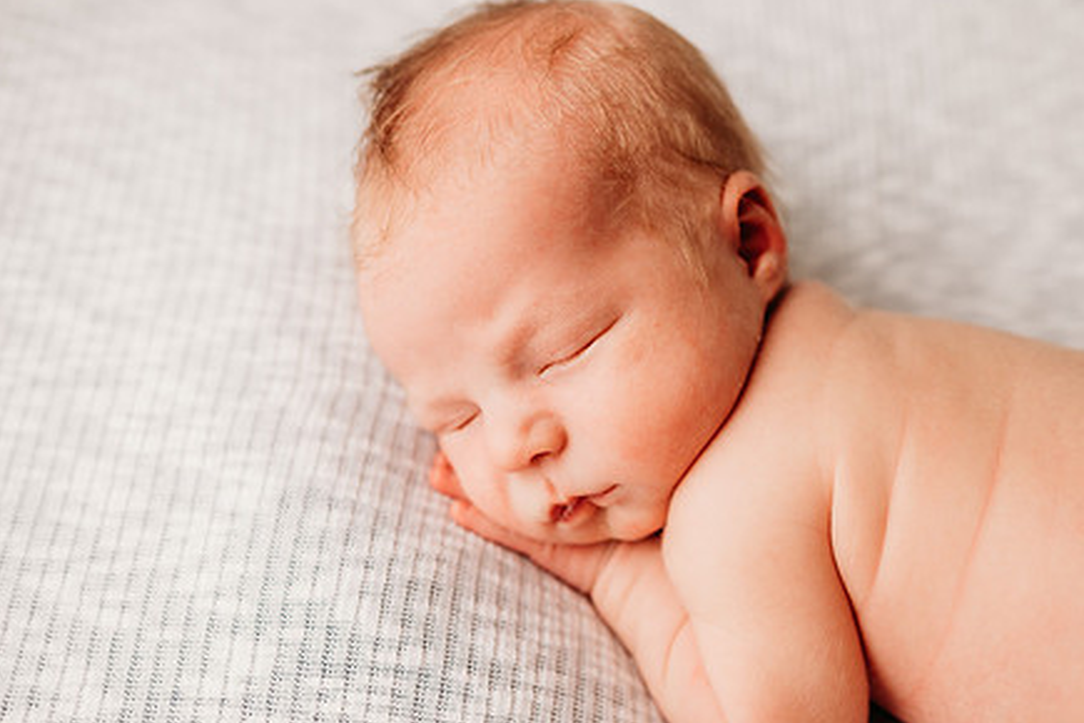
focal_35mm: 32
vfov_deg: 41.0
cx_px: 678
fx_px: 963
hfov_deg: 58.0
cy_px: 410
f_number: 2.5
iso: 80
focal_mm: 24
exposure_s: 1/160
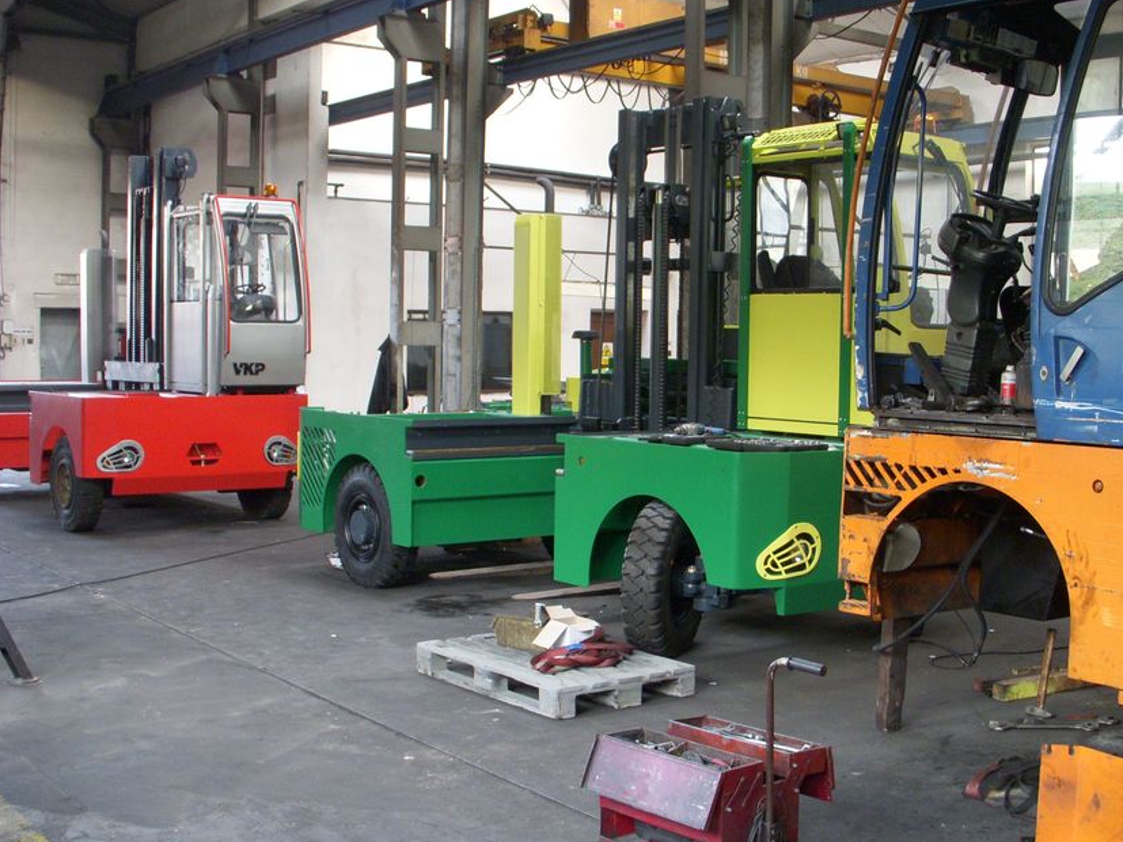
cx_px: 659
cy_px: 436
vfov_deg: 32.2
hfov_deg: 41.9
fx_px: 1460
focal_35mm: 45
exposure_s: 1/8
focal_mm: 6.3
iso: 250
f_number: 3.3
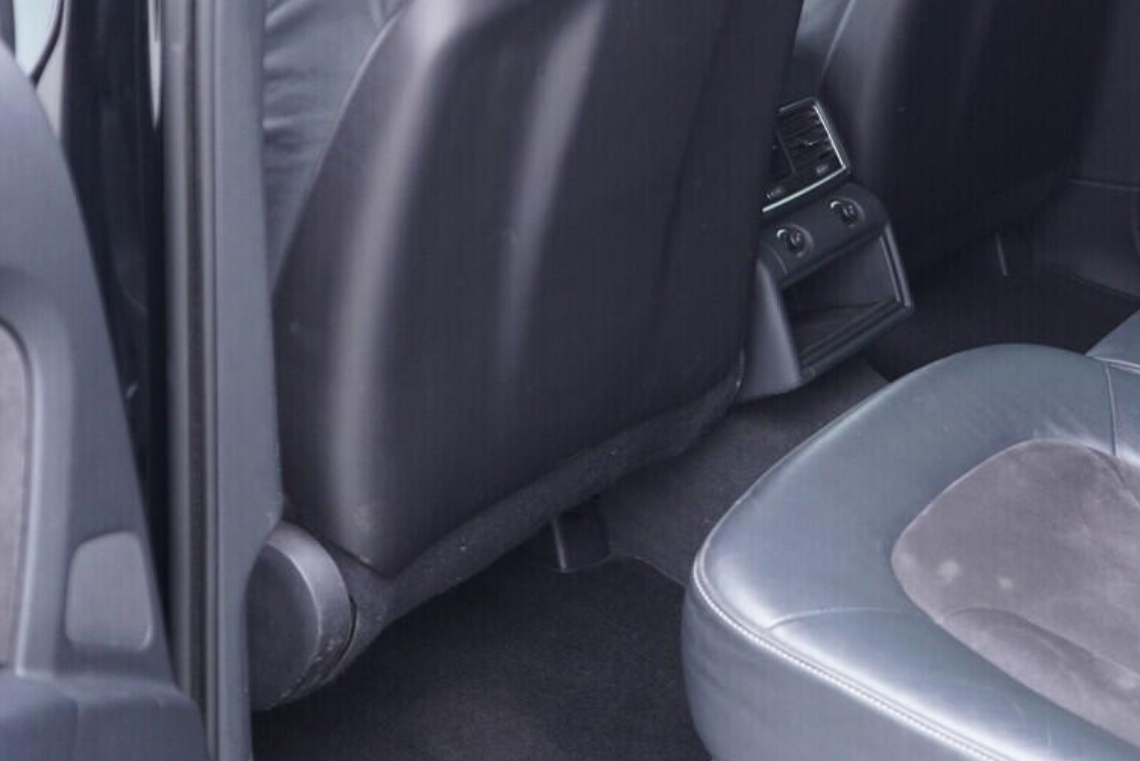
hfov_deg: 28.9
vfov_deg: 19.6
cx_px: 833
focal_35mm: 69
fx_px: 2185
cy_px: 176
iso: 800
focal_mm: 24
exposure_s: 1/40
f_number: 2.8
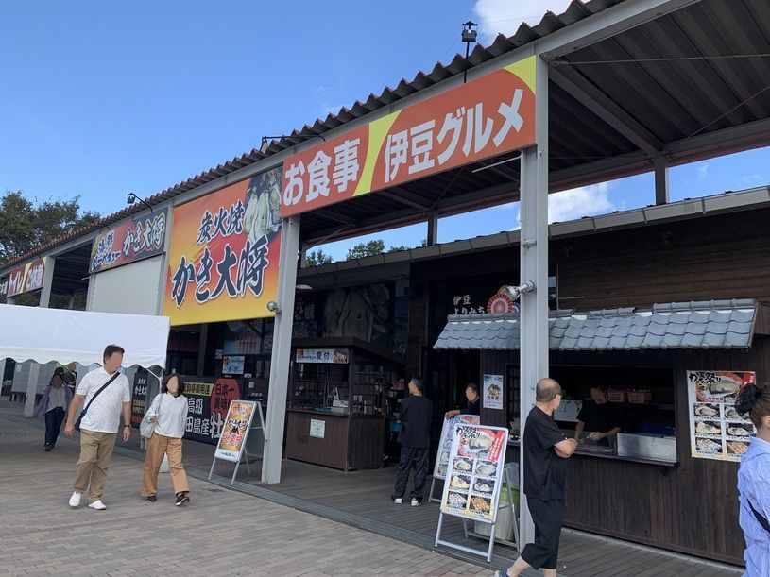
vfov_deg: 53.1
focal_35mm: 26
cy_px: 288
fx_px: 578
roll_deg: -3.8
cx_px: 385
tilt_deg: +9.7
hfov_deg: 67.3
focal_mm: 4.25
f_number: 1.8
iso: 25
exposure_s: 1/1054
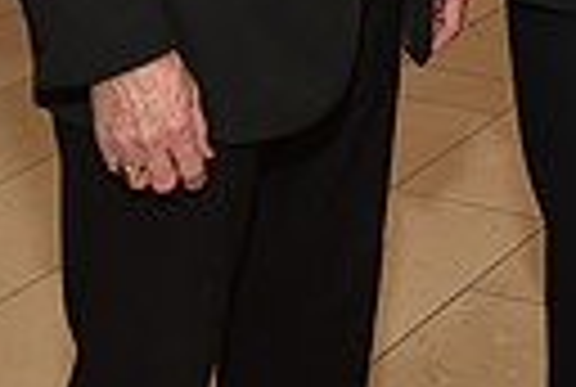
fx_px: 2245
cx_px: 855
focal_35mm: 140
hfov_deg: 13.8
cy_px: -421
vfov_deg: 9.2
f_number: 5
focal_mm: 31
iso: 200
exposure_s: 1/60
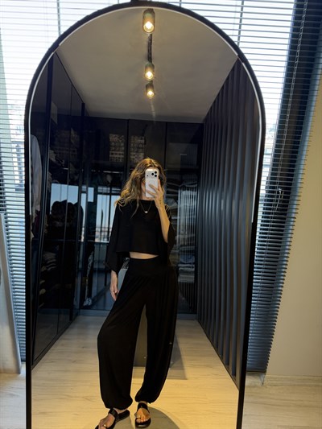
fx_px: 298
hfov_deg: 56.8
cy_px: 214
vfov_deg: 71.6
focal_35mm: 24
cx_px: 161
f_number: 1.78
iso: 200
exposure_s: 1/114
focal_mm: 6.76
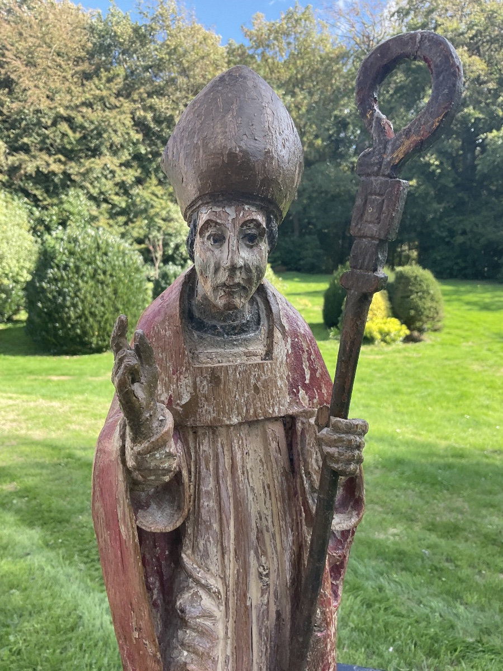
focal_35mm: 29
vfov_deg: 61.7
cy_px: 336
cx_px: 252
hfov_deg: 48.2
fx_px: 562
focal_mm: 3
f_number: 1.8
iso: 16
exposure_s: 1/246
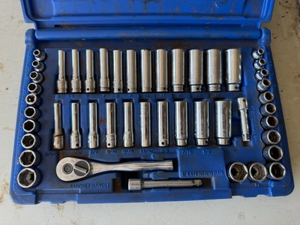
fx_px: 208
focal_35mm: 24
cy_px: 112
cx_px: 150
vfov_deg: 56.8
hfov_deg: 71.6
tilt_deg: -78.0
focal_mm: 6.76
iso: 80
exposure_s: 1/179
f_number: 1.78
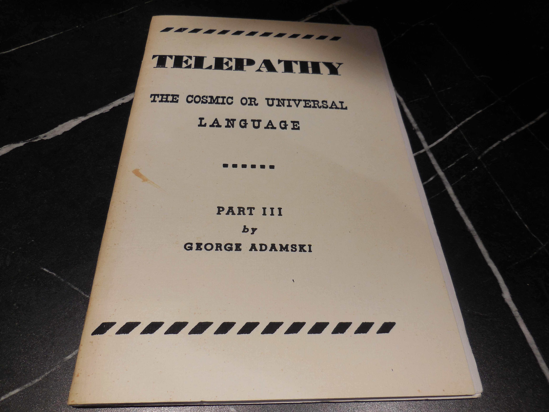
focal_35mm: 25
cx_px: 274
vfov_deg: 54.9
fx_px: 396
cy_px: 206
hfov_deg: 69.4
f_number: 3.1
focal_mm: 4.5
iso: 125
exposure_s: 1/100
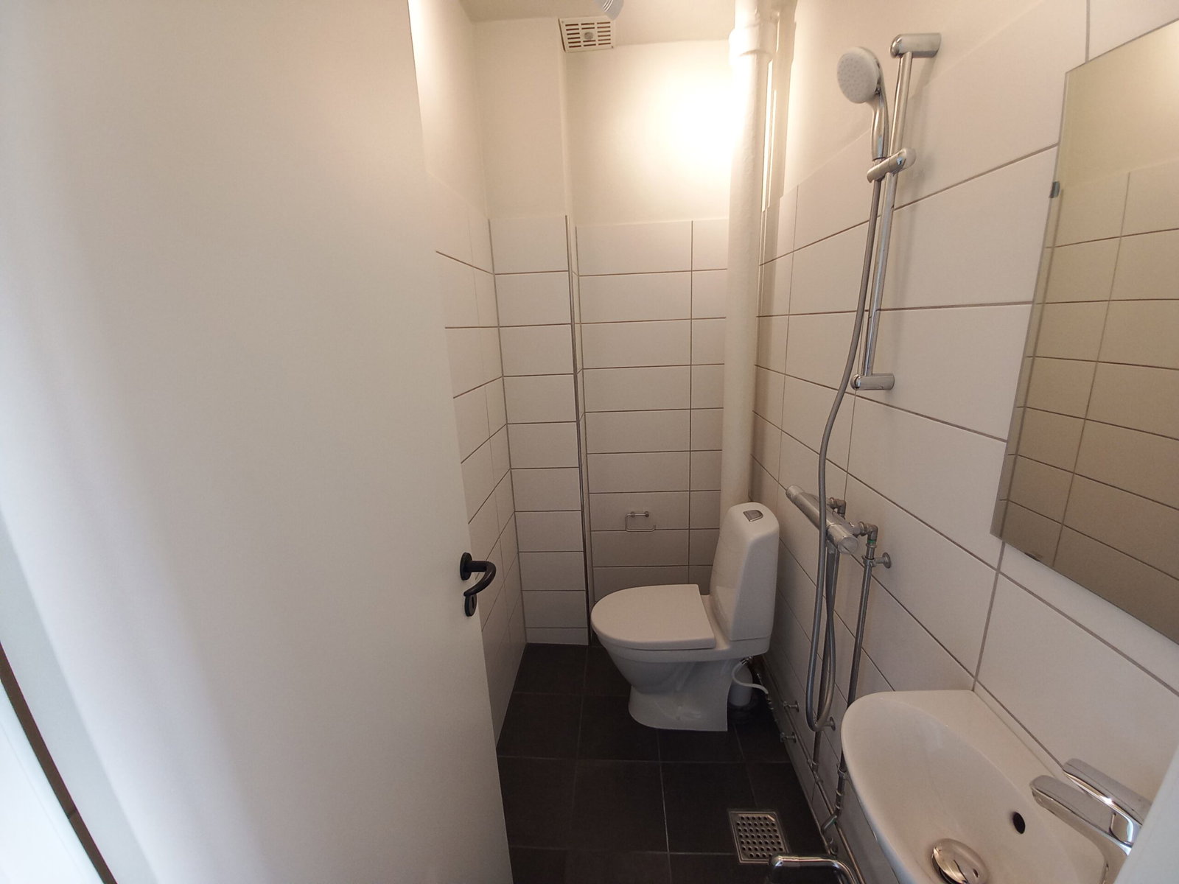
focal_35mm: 13
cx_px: 590
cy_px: 442
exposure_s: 1/50
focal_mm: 1.42
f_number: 2.2
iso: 125
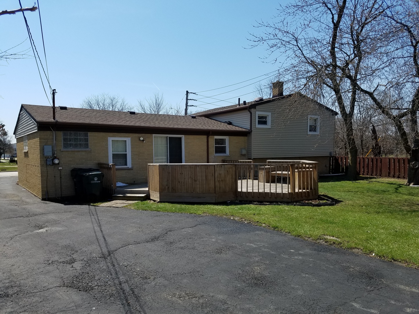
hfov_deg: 67.3
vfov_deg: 53.1
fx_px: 315
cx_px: 210
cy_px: 157
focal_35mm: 26
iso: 50
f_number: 1.7
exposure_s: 1/3120
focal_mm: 4.2
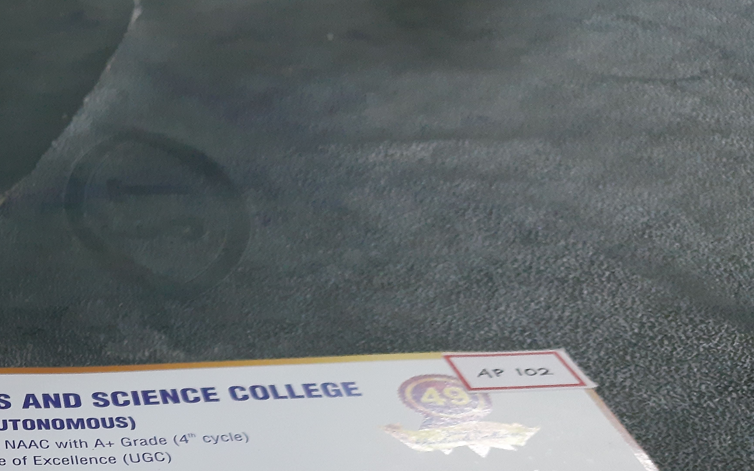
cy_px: 536
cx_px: -82
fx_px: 1254
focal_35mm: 61
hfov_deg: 30.0
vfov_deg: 20.2
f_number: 2
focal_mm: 4.6
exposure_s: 1/50
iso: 200
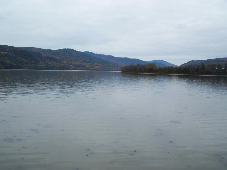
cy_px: 83
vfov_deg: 36.0
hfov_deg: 46.8
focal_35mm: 40
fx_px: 262
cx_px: 110
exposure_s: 1/400
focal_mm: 6.3
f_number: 2.8
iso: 80
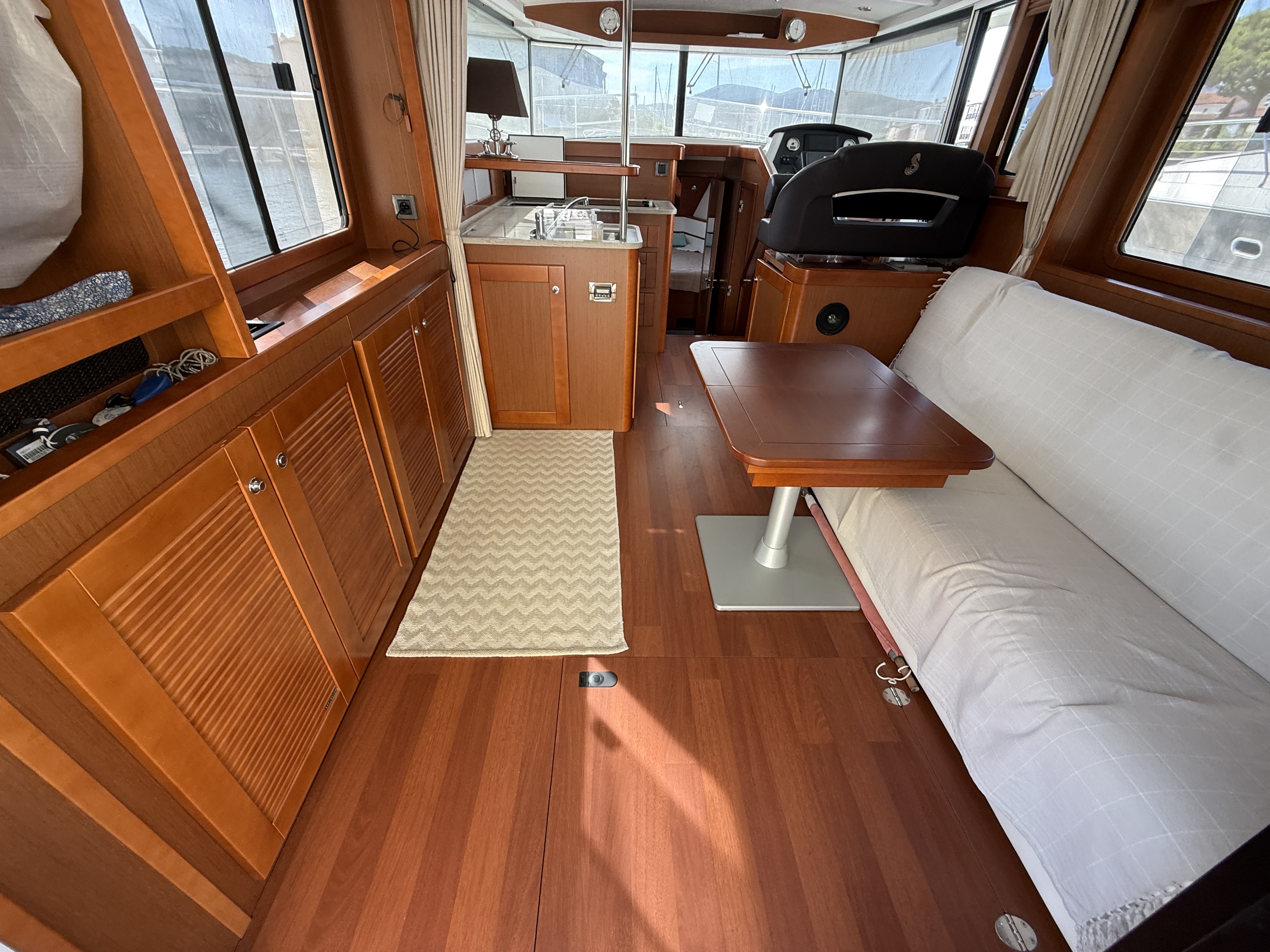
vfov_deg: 85.7
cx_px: 635
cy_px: 476
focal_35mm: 14
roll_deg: -0.7
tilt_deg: -33.4
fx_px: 514
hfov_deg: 102.1
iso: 125
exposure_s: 1/99
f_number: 2.2
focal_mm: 2.22
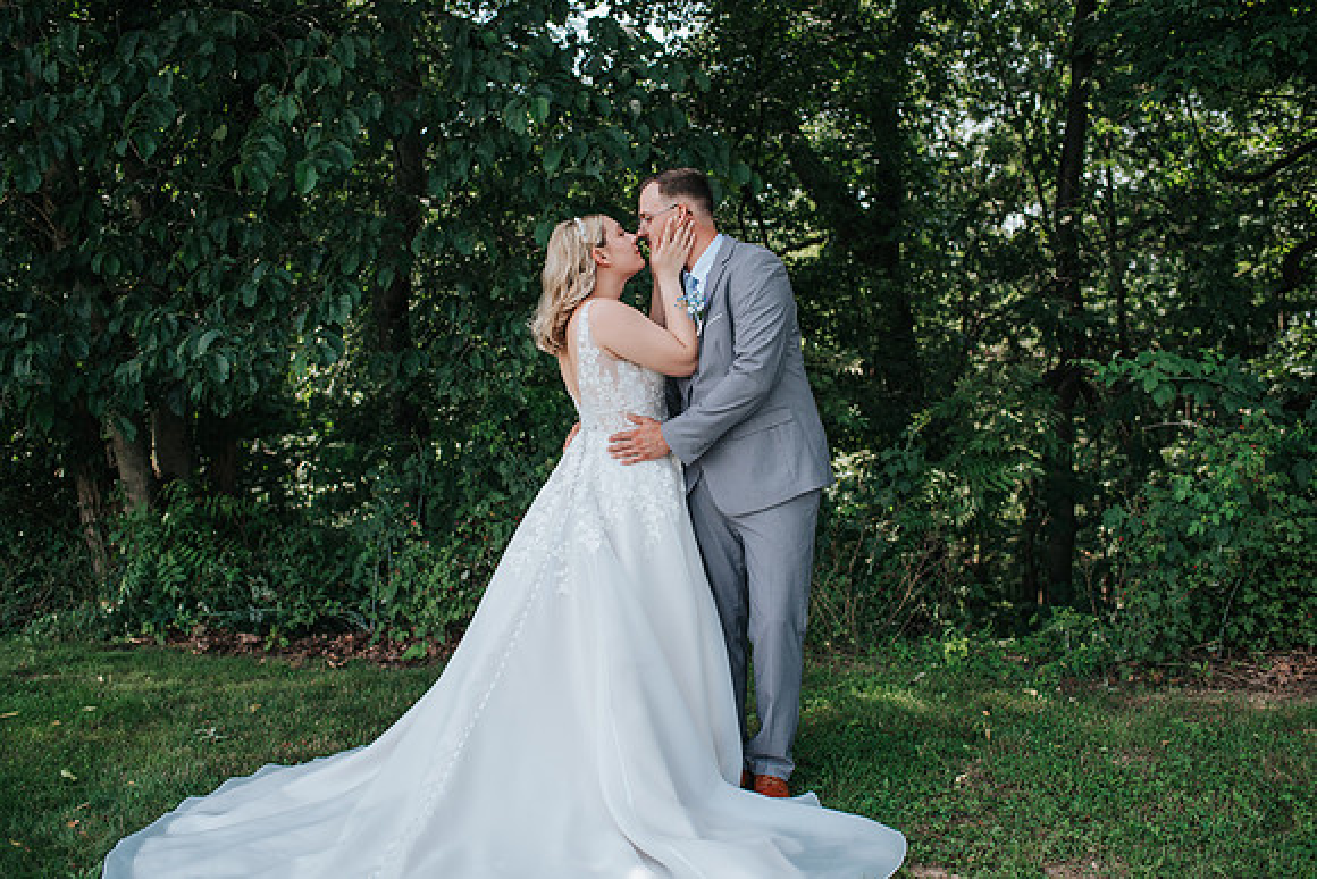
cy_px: 438
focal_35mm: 35
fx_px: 1286
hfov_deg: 54.2
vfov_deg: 37.7
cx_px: 661
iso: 125
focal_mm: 35
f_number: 2.8
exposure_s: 1/500
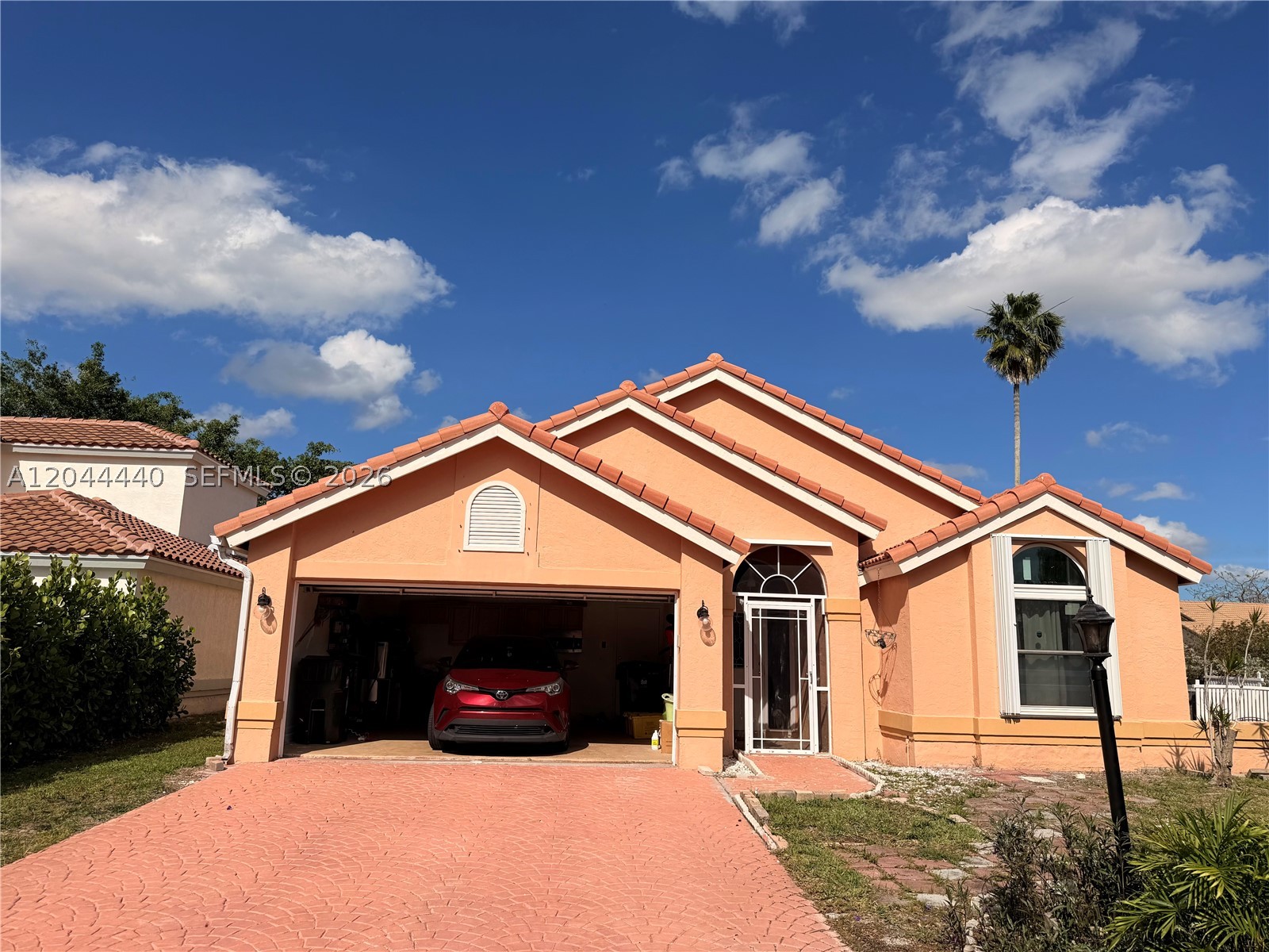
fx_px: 880
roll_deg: -2.3
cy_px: 476
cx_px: 634
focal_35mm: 24
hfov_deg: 71.6
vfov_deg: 56.8
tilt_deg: +11.6
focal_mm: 6.76
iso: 80
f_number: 1.78
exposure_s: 1/11905
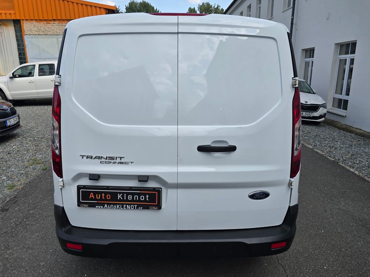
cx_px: 178
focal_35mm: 26
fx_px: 278
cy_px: 148
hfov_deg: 67.3
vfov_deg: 53.0
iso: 12
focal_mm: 6.3
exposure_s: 1/416
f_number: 1.7
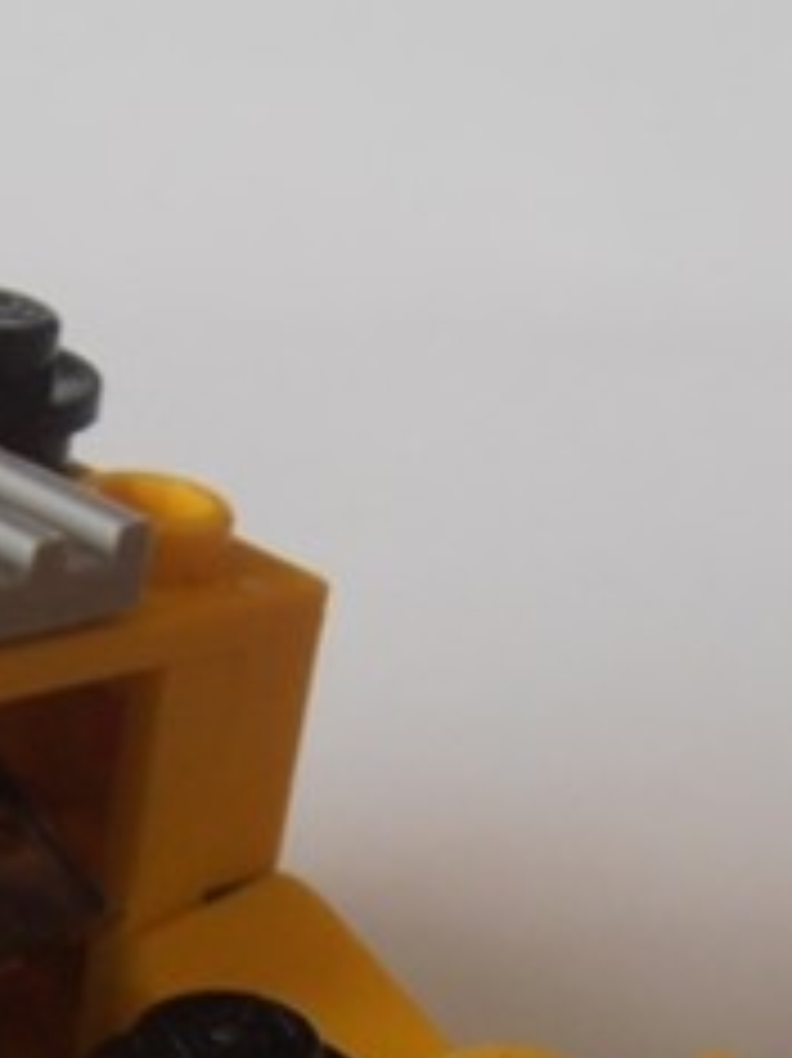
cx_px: -32
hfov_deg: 10.3
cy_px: 1263
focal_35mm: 142
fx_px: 4336
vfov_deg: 13.5
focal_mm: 6.61
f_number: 3.9
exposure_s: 1/20
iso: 125
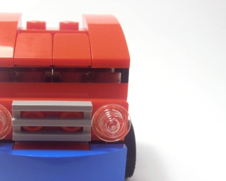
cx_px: 52
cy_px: 107
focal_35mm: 57
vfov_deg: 26.6
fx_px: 381
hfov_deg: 32.3
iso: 100
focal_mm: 6.61
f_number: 3.9
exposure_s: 1/40
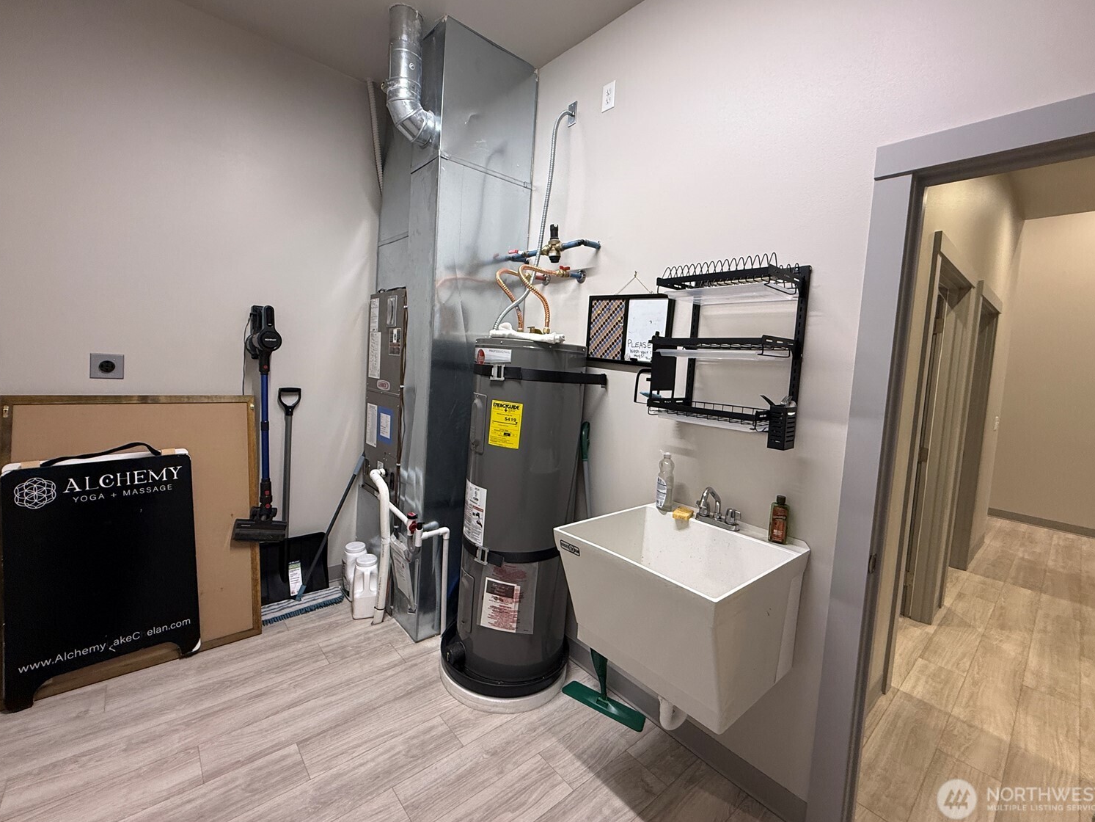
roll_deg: -3.2
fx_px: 475
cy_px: 388
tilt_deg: -2.9
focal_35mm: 15
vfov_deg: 81.7
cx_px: 541
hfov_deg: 98.2
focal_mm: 2.22
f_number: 2.2
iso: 200
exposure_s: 1/60
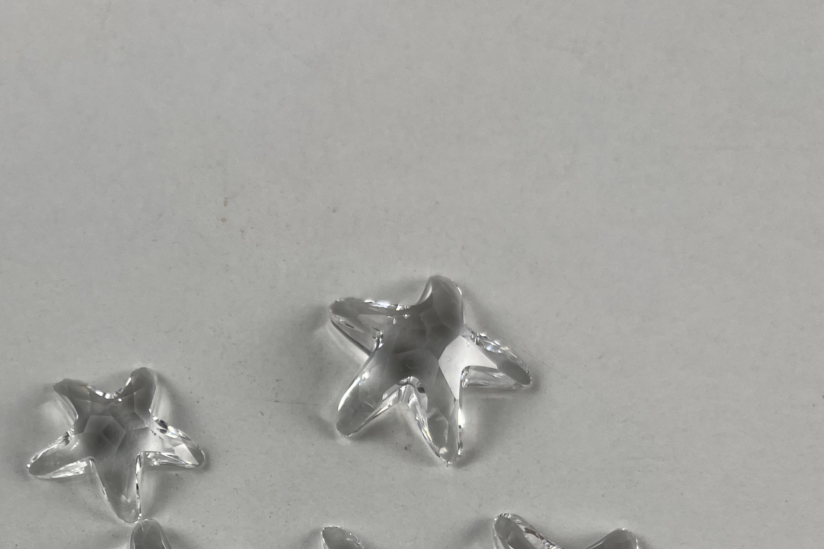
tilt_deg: -70.2
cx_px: 193
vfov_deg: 23.6
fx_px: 1236
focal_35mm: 54
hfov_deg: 35.9
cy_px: 593
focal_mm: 5.1
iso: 32
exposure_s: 1/396
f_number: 1.6
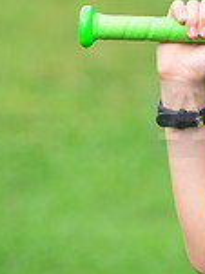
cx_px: 455
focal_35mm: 591
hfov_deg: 2.5
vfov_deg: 3.4
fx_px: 4673
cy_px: 104
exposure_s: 1/200
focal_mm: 160
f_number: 5.6
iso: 320
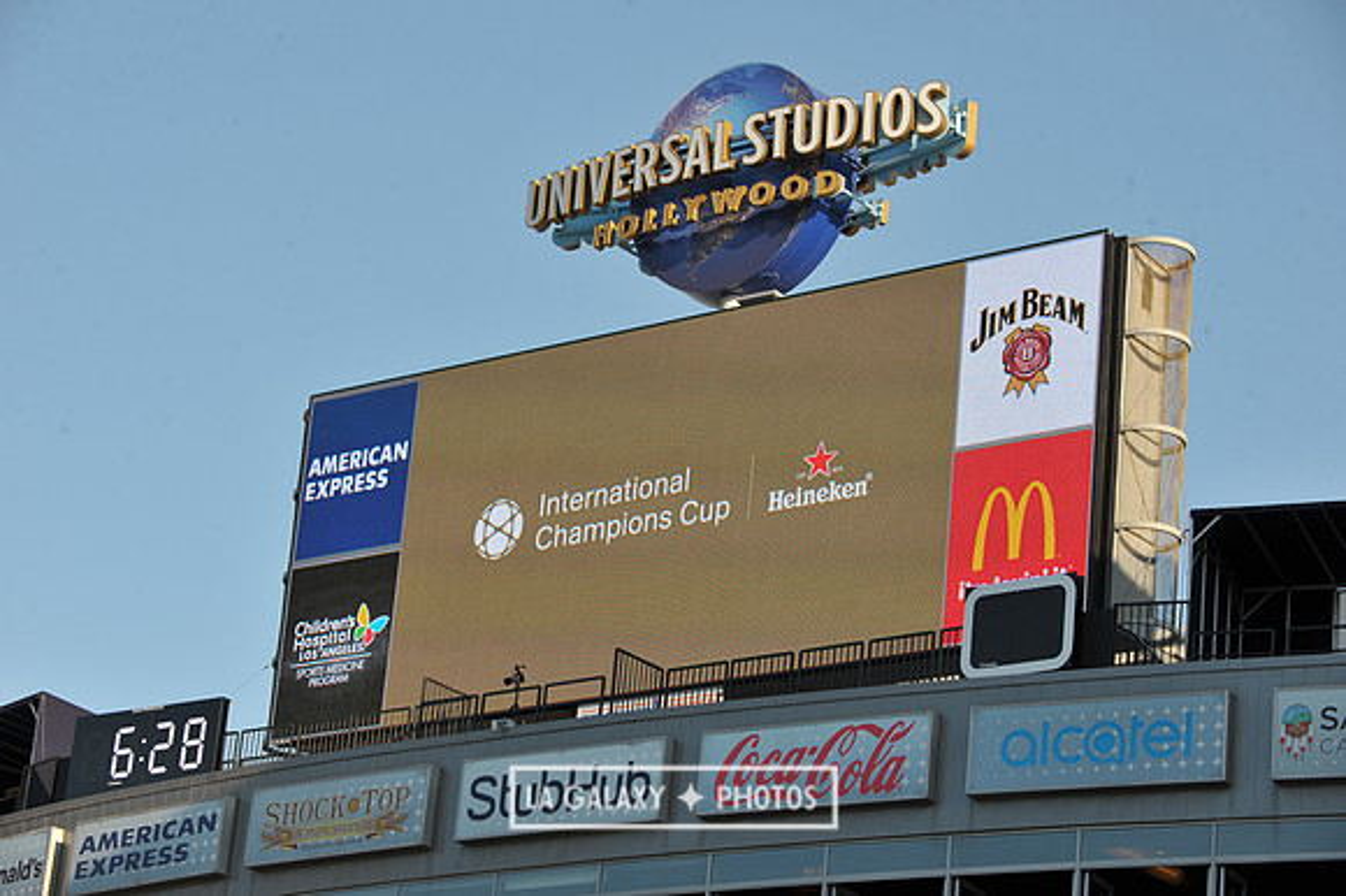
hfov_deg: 19.5
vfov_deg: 13.0
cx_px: 673
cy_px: 448
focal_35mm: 105
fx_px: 3923
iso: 200
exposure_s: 1/320
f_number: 9
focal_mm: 105
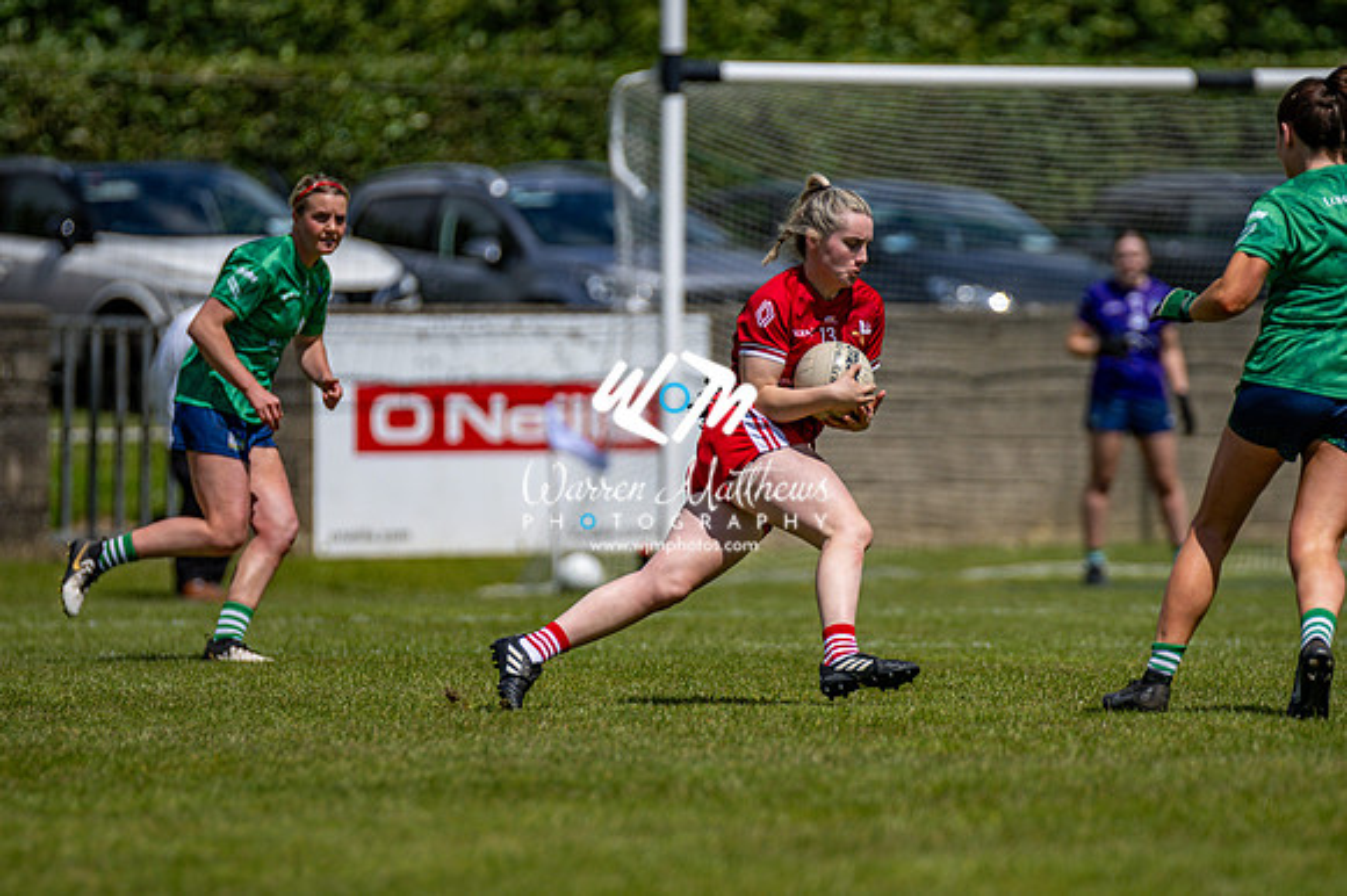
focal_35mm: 405
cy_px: 448
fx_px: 15145
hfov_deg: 5.1
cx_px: 674
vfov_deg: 3.4
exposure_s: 1/6400
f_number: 2.8
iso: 72
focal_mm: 270
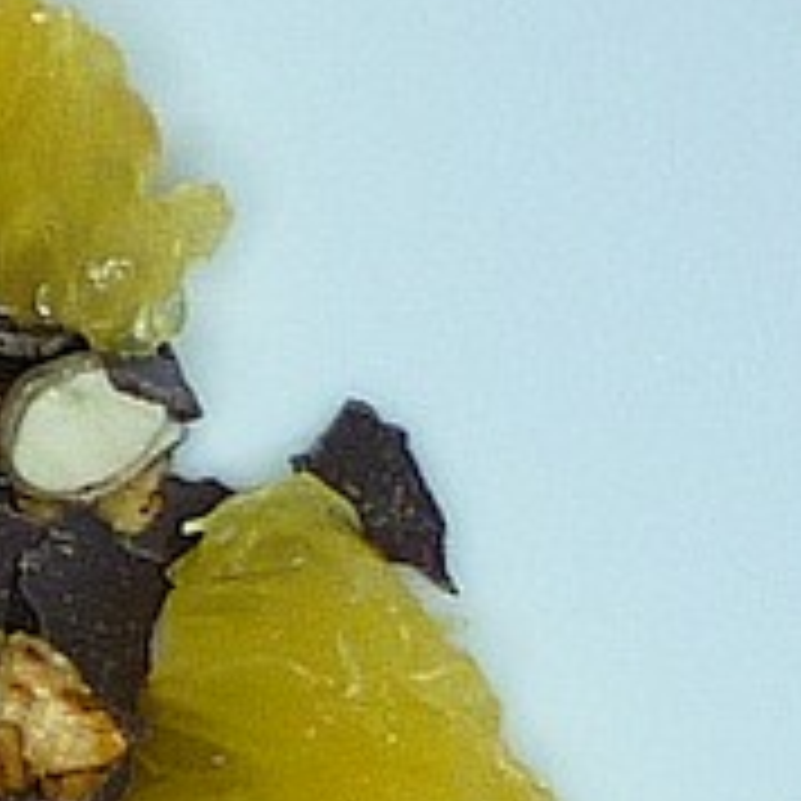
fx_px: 9189
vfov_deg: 4.9
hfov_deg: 4.8
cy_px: 1364
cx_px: -1300
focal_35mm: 351
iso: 80
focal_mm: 6.4
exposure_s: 1/50
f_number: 3
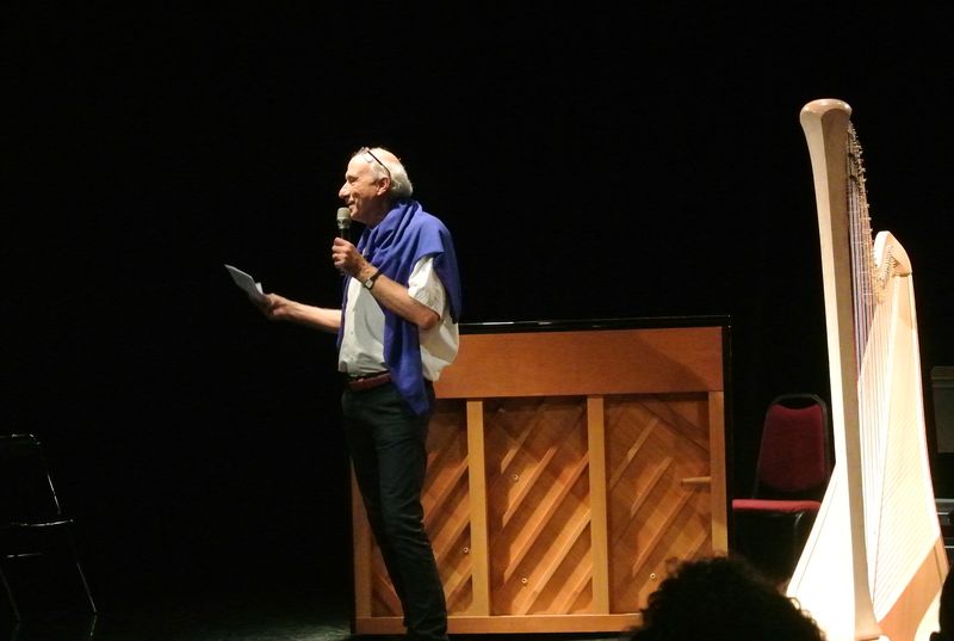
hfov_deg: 24.4
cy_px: 320
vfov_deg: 16.5
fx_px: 2204
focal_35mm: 83
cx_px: 477
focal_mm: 30.9
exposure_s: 1/125
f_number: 6.3
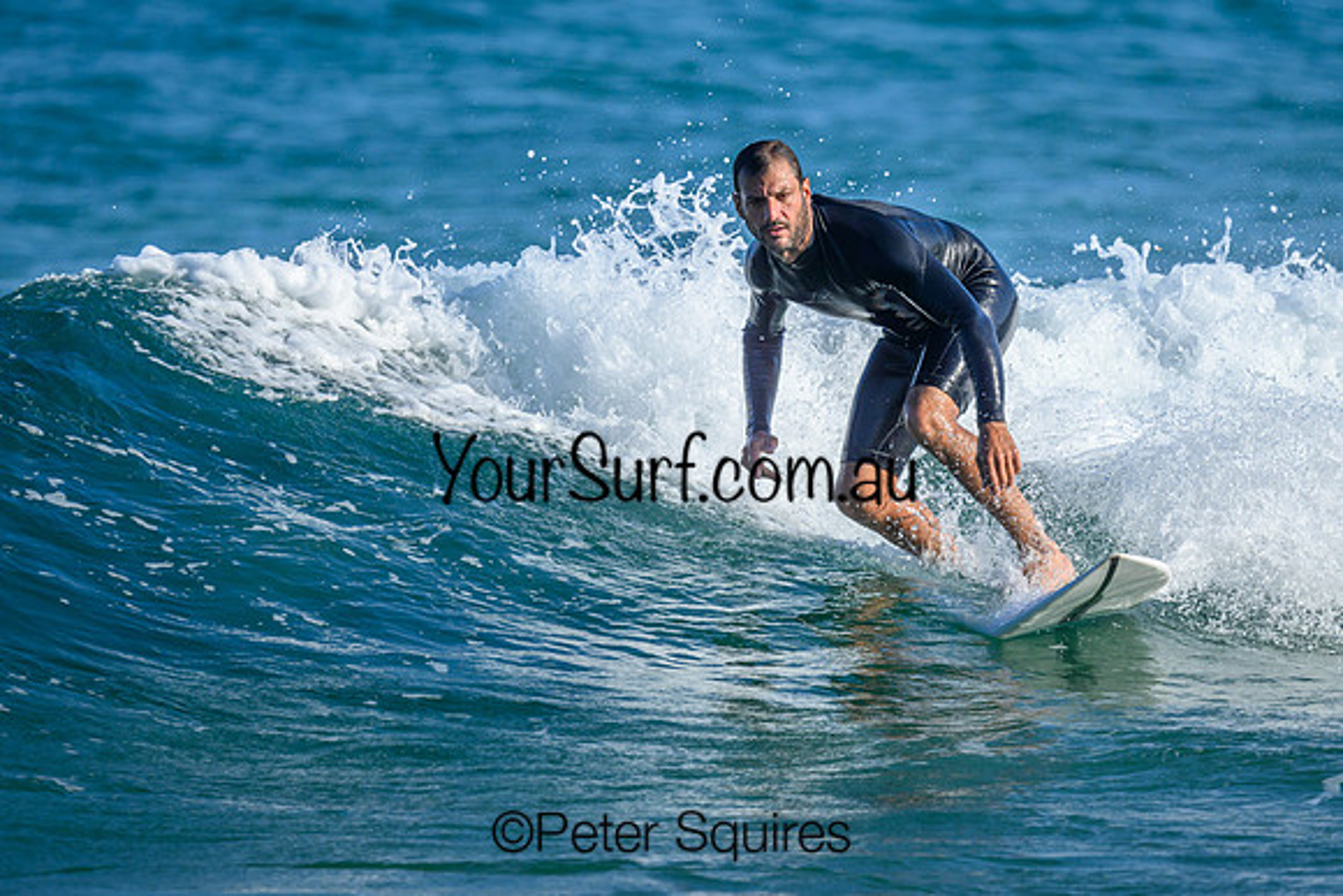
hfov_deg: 2.0
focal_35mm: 1025
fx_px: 38238
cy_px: 346
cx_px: 724
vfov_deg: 1.3
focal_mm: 800
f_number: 6.3
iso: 280
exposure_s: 1/2000
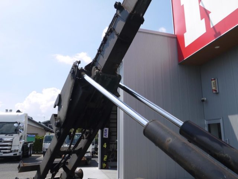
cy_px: 90
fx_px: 220
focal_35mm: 32
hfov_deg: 56.8
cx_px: 119
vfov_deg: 44.2
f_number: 8
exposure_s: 1/400
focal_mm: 16
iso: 160
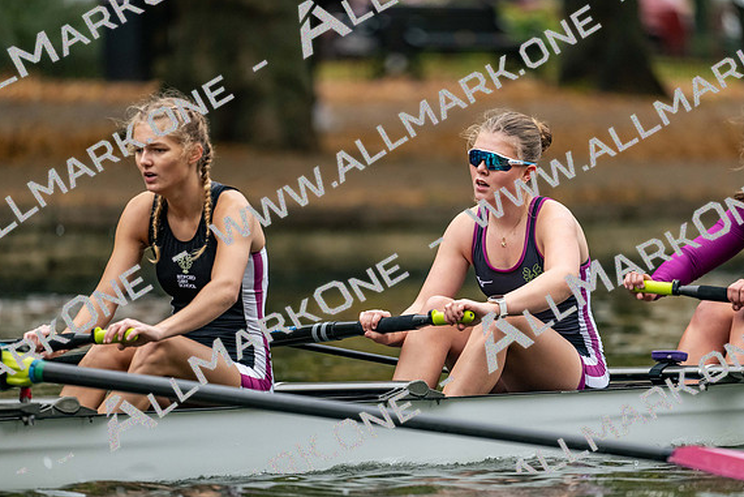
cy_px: 250
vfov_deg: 3.4
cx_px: 370
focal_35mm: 406
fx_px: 8392
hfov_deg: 5.1
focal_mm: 400
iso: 2500
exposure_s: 1/2500
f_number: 4.5
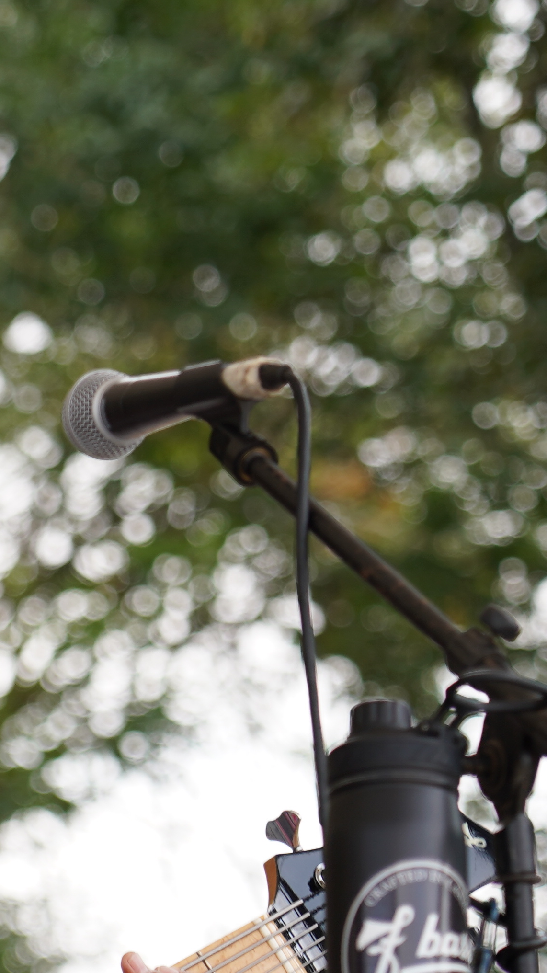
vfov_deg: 6.6
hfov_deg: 3.7
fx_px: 8383
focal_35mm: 325
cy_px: 845
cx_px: -362
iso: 100
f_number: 4.5
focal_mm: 105
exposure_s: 1/200
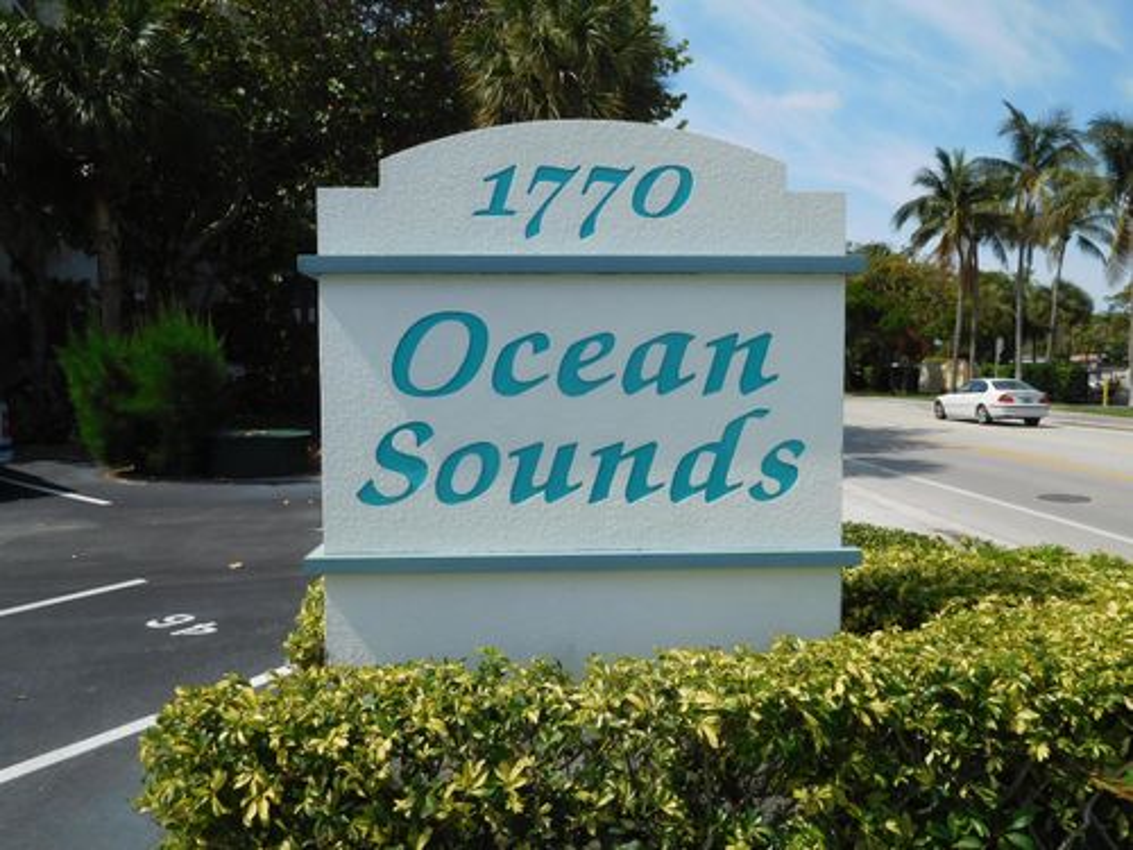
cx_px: 566
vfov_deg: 54.9
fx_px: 818
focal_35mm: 25
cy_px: 425
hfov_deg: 69.4
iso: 125
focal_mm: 4.5
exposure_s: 1/500
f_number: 6.8
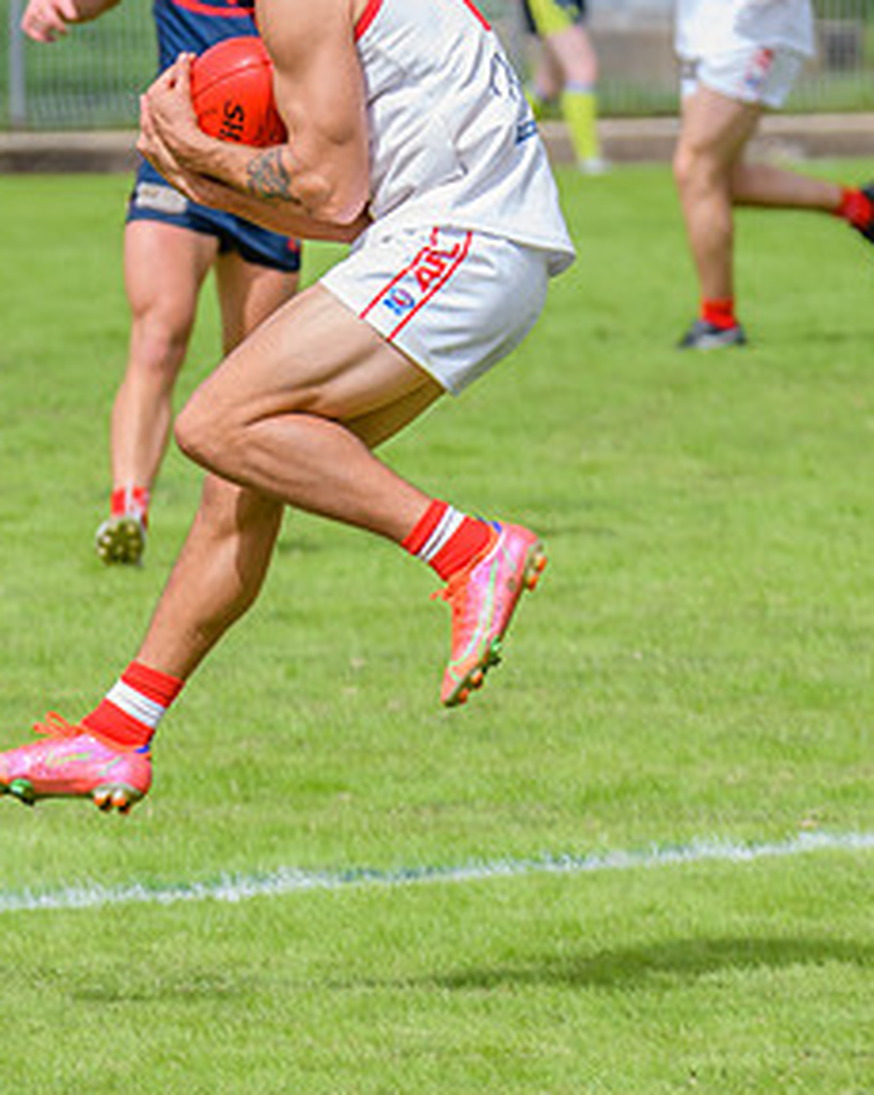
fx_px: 26348
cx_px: 150
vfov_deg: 2.4
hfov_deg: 1.9
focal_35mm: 814
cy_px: 345
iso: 800
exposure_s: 1/1600
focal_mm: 280
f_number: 10
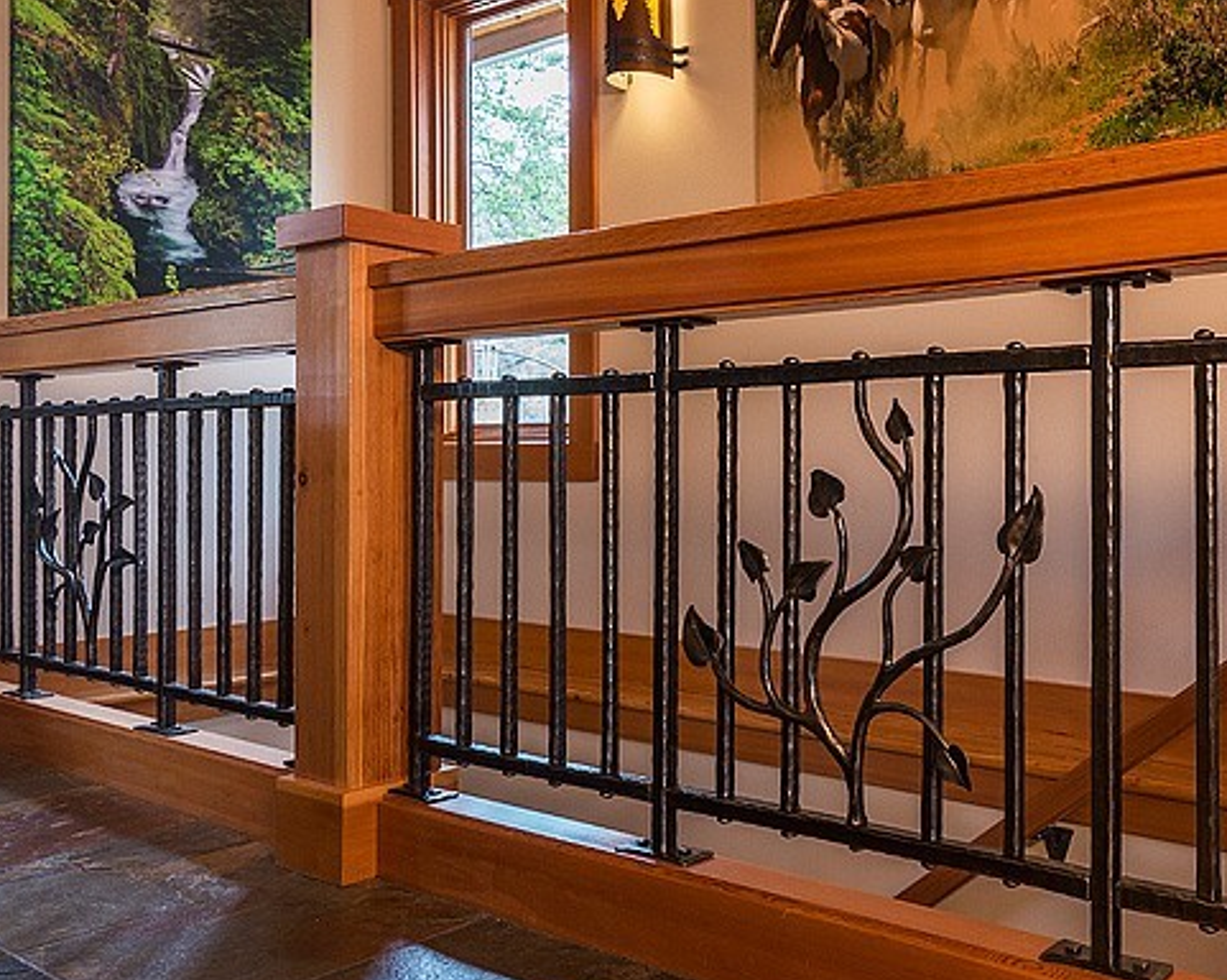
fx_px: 1161
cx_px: 985
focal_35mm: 32
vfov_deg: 45.7
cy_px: 494
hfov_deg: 52.1
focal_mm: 16
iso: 200
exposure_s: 1/6
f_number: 8
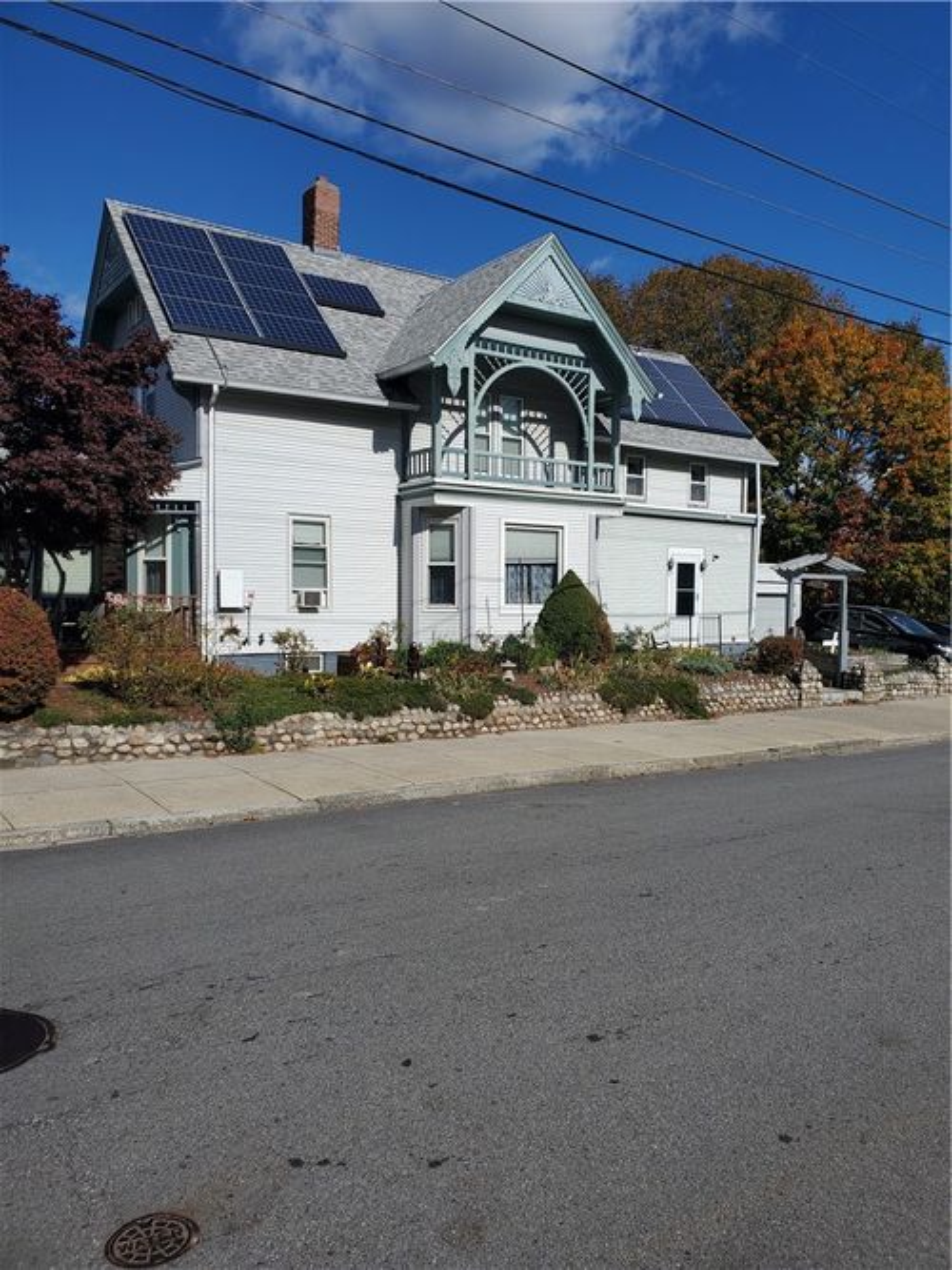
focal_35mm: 26
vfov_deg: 67.3
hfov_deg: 53.0
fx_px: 954
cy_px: 635
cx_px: 476
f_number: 2.4
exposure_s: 1/3302
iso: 50
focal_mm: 4.3
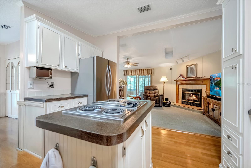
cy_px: 84
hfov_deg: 104.2
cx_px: 126
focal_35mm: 14
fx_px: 98
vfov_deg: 81.3
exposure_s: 1/1250
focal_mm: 14
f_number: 4
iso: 1600
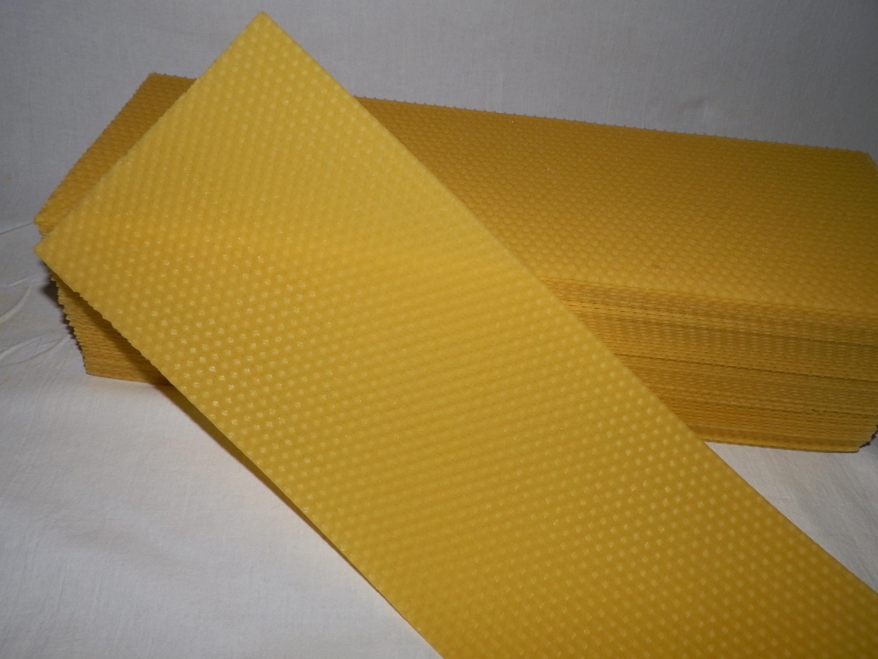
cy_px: 330
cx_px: 439
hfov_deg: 63.4
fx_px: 710
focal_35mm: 28
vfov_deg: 49.7
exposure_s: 1/30
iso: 100
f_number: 7.3
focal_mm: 5
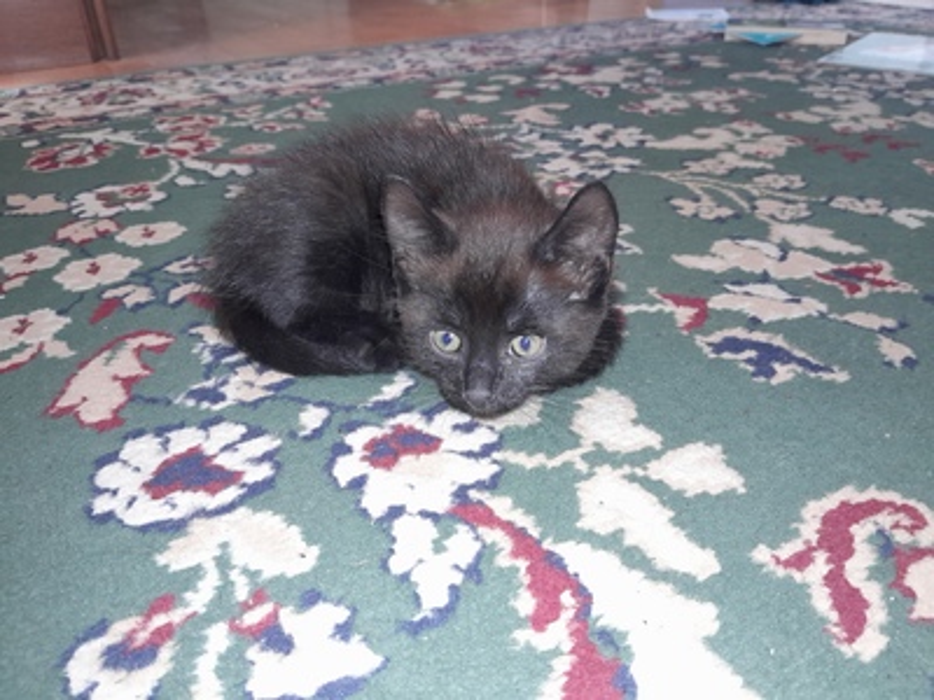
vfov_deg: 53.1
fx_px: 702
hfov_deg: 67.3
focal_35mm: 26
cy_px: 350
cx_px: 467
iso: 320
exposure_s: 1/25
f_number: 1.8
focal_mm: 3.98
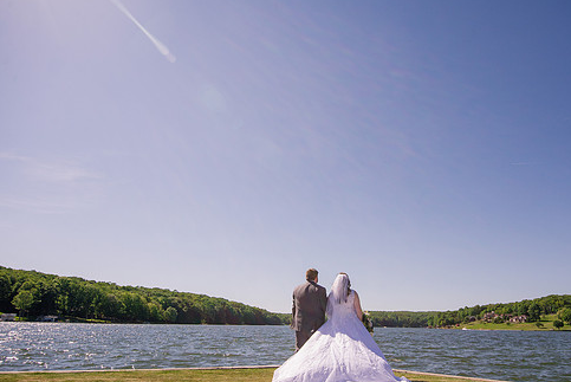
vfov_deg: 53.2
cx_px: 323
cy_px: 206
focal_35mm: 24
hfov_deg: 73.4
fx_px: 381
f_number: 9
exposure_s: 1/1000
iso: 250
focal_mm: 20
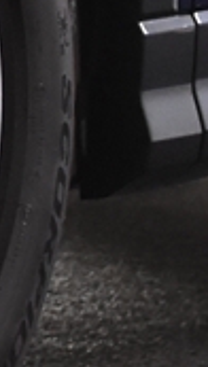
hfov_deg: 2.5
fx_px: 4750
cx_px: -463
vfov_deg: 4.4
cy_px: -282
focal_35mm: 487
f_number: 4
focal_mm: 28
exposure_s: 1/60
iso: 1600
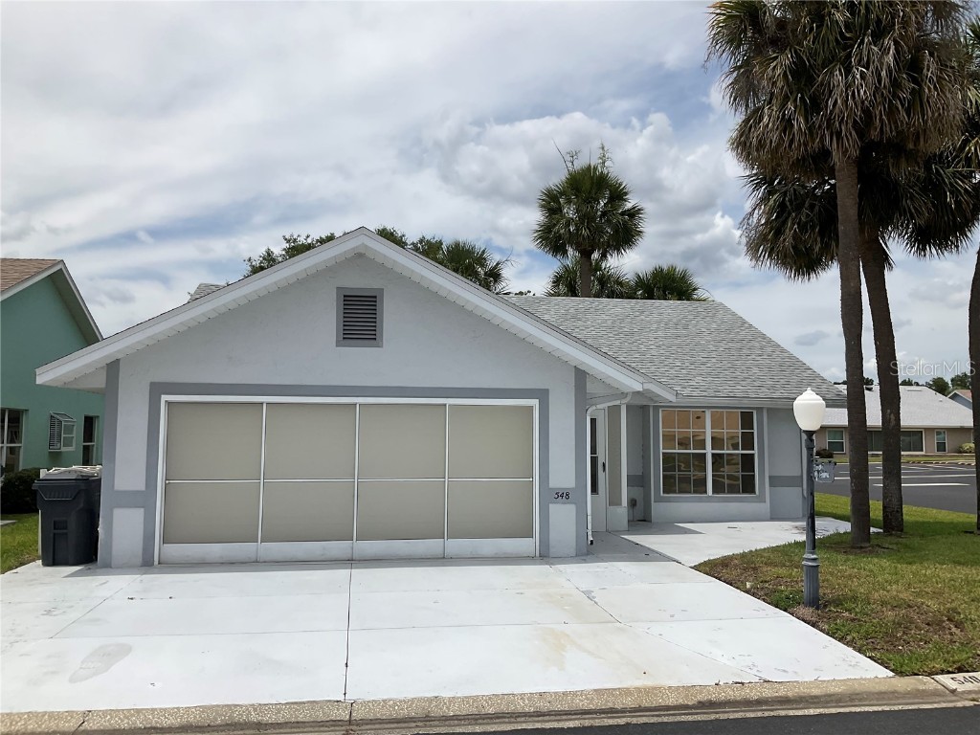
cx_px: 490
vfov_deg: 48.2
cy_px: 368
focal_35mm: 29
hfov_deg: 61.7
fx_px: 821
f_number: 1.8
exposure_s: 1/4785
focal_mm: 3
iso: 16
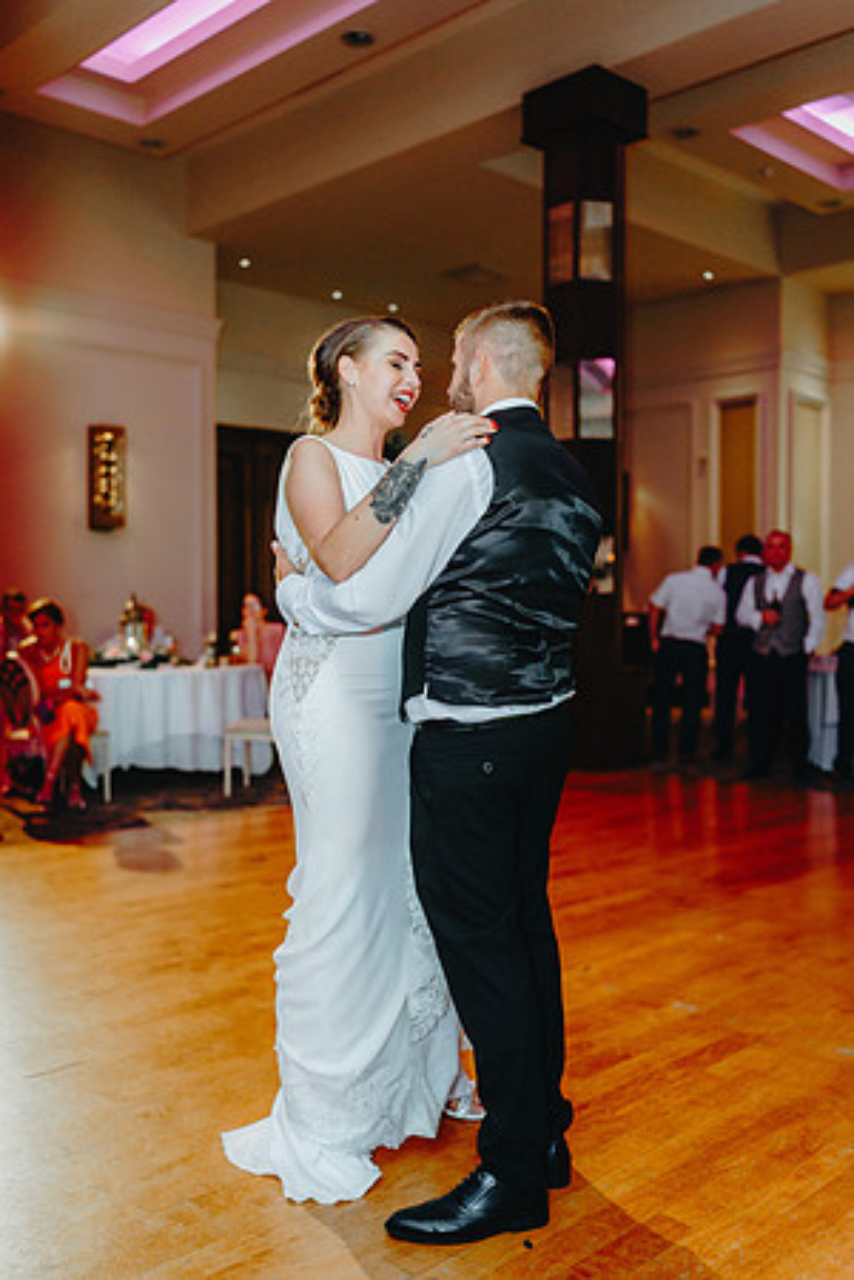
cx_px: 427
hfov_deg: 37.9
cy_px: 640
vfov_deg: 54.4
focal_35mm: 35
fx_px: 1245
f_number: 2
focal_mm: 35
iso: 1250
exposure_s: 1/250
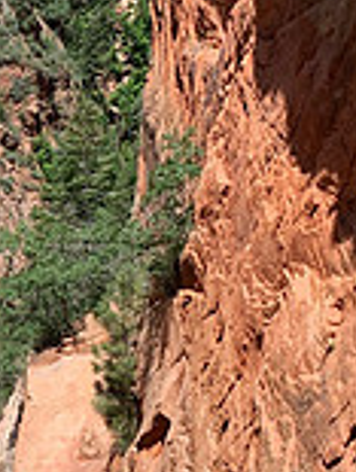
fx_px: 1325
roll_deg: +1.3
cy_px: 274
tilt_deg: -18.5
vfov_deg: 20.2
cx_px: -157
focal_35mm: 97
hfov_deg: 14.4
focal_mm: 4.25
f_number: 1.8
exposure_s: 1/2160
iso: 25
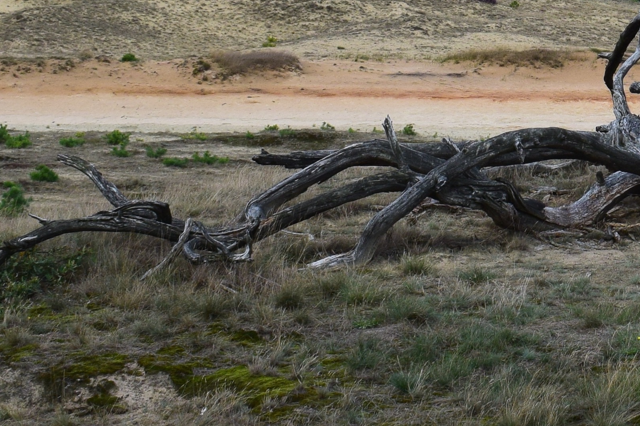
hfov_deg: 12.0
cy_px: -49
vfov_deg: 8.1
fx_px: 2986
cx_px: 759
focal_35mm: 168
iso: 360
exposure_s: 1/500
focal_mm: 30
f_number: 11
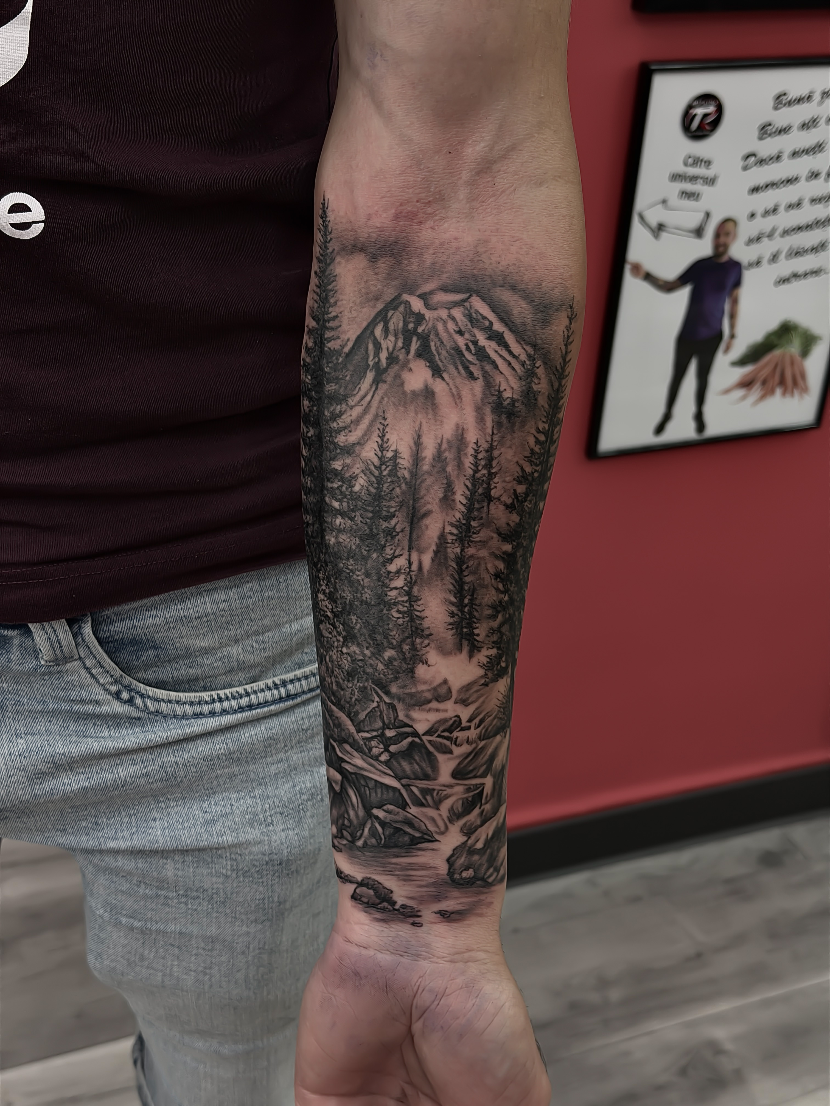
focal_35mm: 48
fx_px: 1535
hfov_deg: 30.3
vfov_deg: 39.7
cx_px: 415
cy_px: 553
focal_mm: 6.76
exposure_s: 1/100
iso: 50
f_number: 1.8
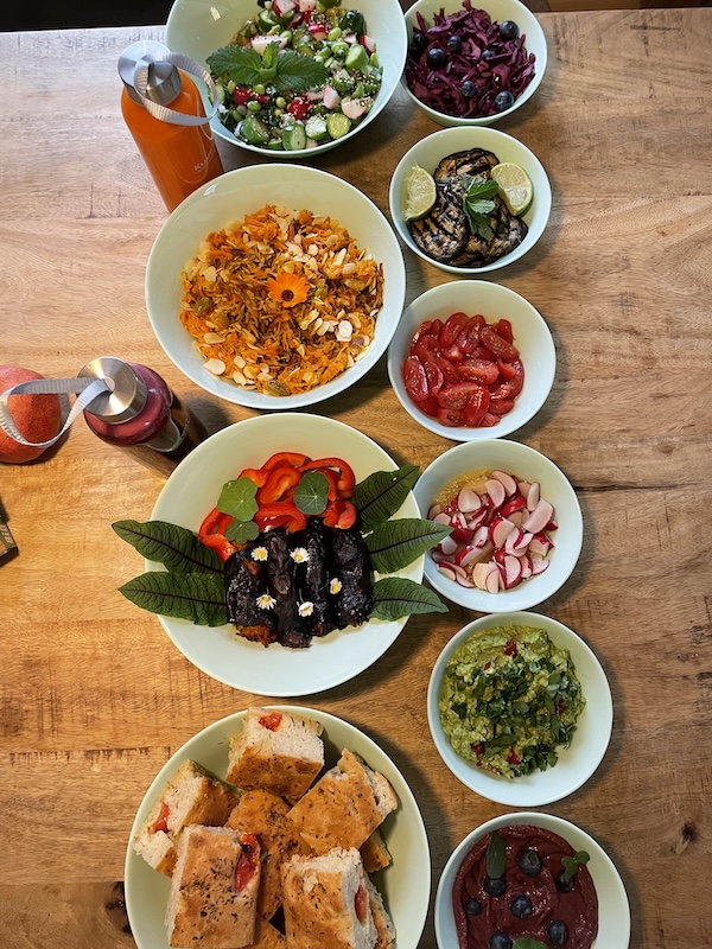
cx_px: 356
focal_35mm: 26
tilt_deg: -78.2
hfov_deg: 53.1
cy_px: 474
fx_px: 713
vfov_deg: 67.3
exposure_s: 1/50
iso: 160
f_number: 1.6
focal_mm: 4.2
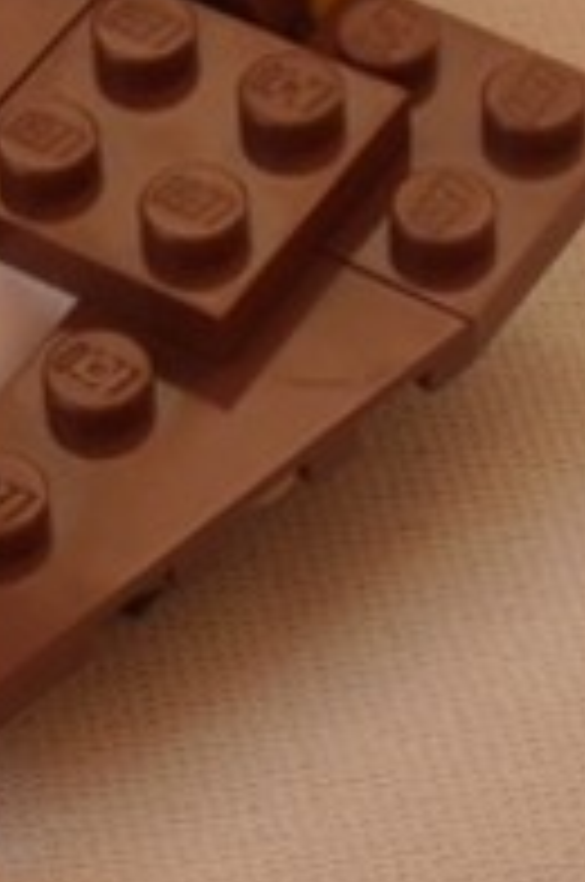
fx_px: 4329
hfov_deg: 7.7
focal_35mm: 177
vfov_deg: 11.6
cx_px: 86
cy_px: 560
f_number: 3.9
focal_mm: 6.61
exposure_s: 1/100
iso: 80
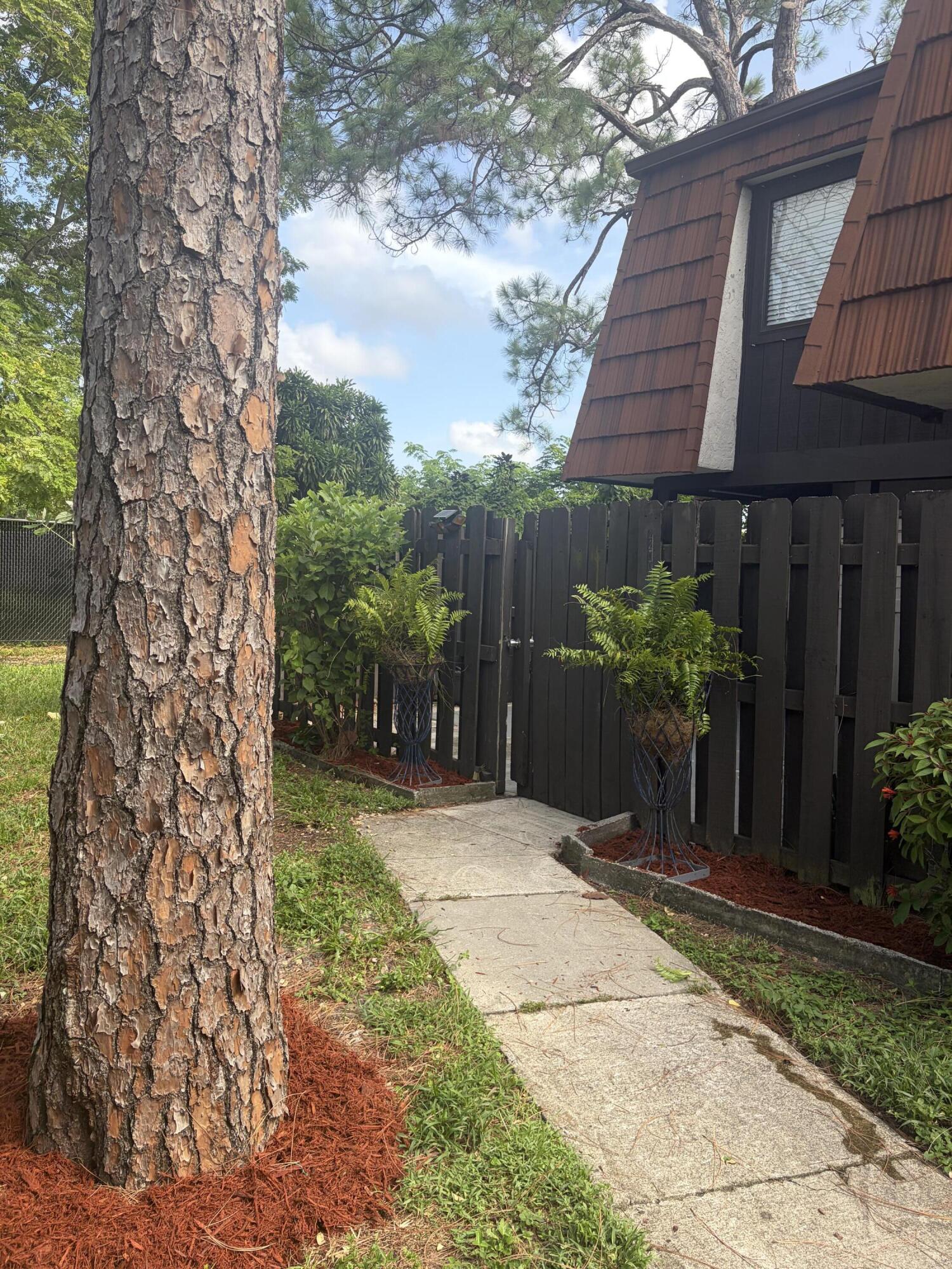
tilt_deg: -3.4
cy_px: 634
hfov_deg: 53.1
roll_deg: -2.9
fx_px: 953
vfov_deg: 67.3
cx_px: 476
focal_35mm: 26
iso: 64
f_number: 1.6
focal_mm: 5.96
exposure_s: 1/873
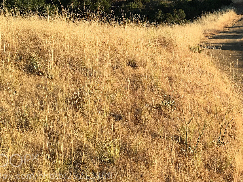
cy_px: 26
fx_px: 386
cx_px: 198
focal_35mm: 55
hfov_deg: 33.8
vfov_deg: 25.9
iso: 25
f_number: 2.2
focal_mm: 4.15
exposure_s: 1/699
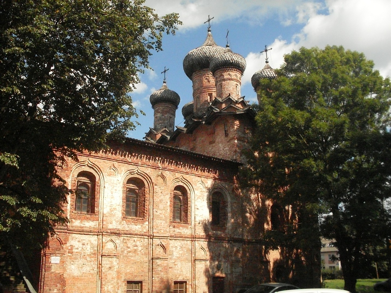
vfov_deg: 37.7
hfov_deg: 49.0
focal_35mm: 38
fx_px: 429
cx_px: 196
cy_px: 146
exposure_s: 1/750
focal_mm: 6.3
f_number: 8.4
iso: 400
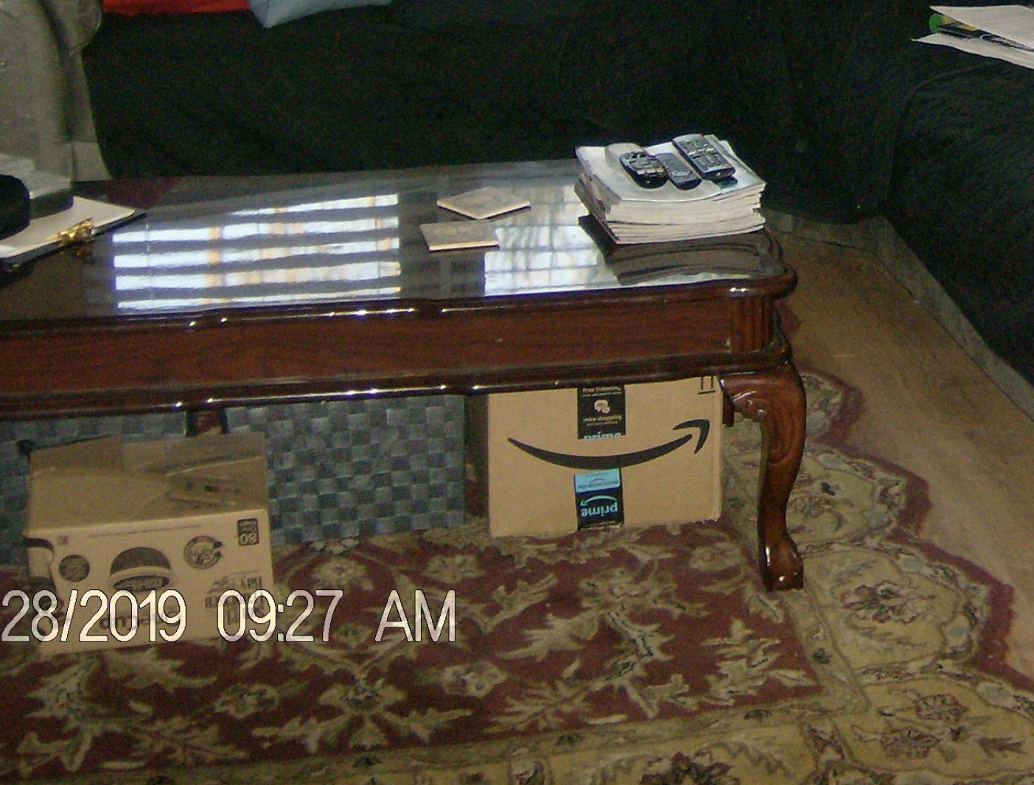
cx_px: 907
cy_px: -32
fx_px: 2311
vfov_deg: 18.7
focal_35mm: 77
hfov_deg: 24.6
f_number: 2.8
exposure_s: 1/60
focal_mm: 6
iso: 200
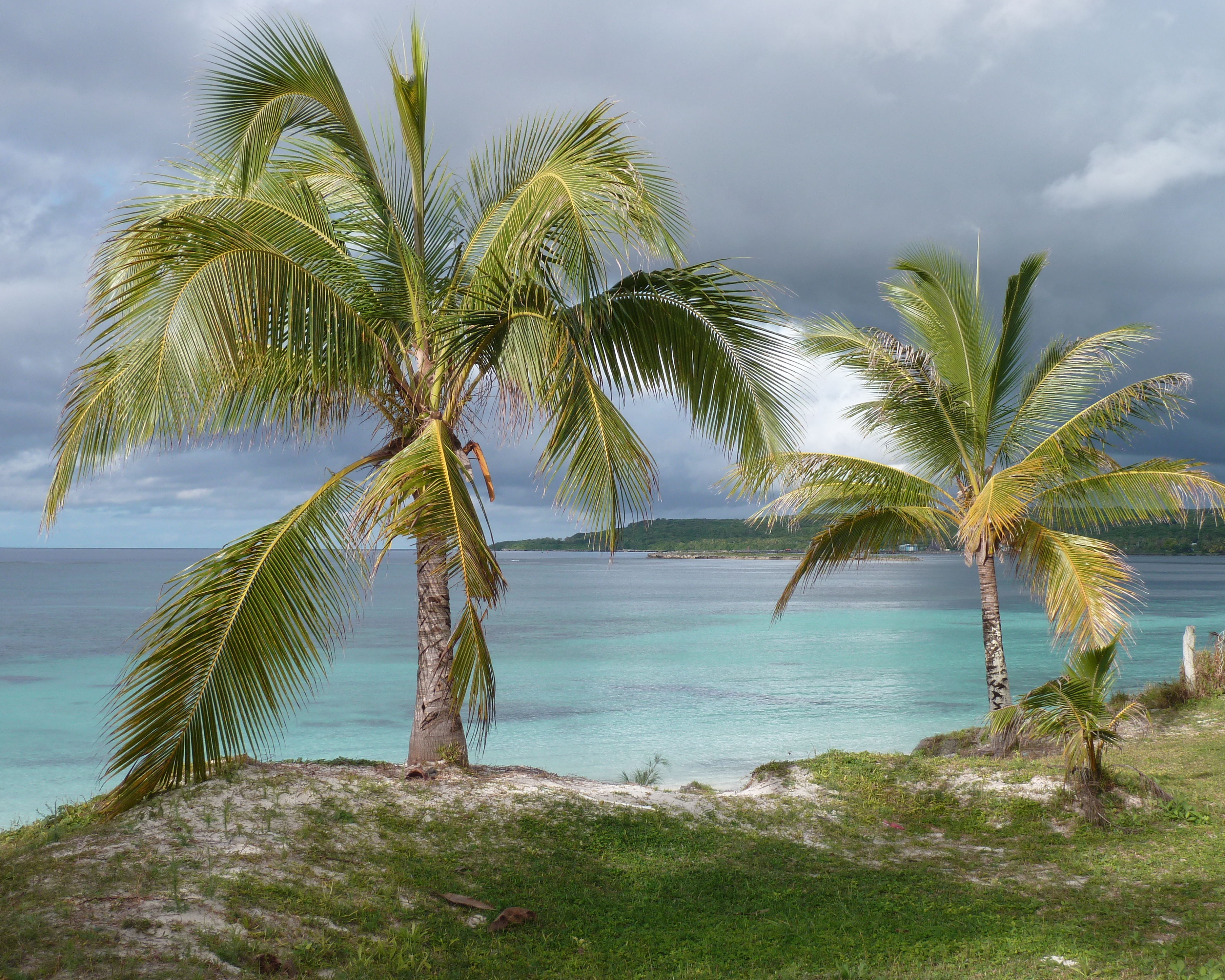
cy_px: 489
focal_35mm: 46
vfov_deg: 32.7
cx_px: 591
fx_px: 1668
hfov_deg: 40.3
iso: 80
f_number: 3.7
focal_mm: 7.3
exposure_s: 1/500
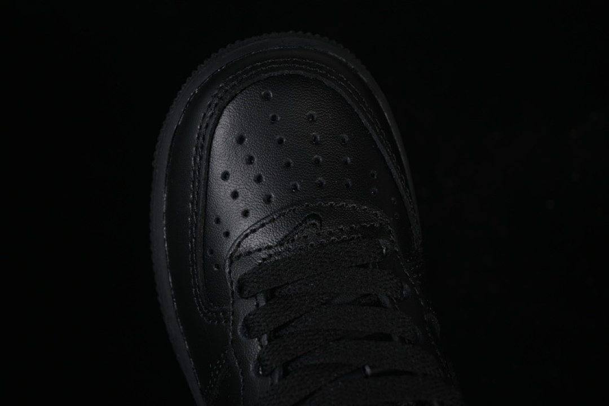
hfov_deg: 27.0
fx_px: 1269
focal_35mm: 75
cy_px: 203
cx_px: 304
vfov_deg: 18.2
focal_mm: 50
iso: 160
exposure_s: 1/60
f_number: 6.3
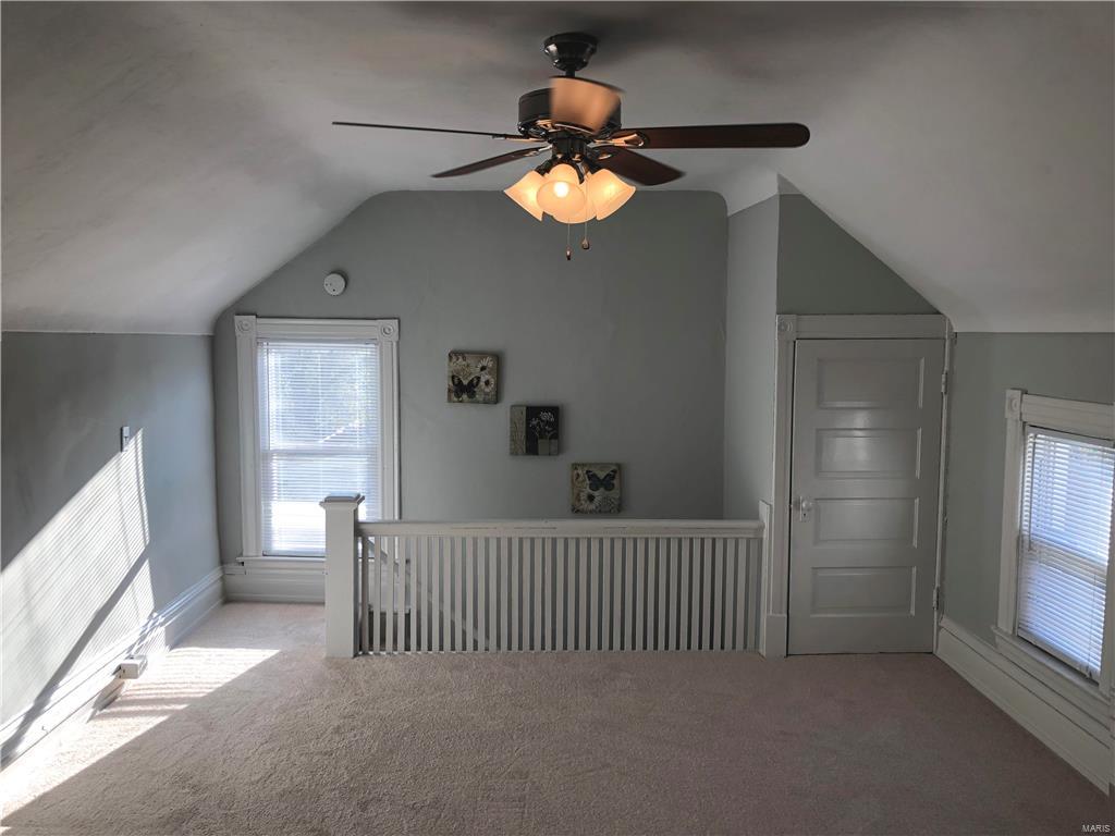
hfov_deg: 61.7
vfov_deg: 48.2
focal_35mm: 29
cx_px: 558
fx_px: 934
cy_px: 418
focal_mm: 3.99
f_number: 1.8
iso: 25
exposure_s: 1/120
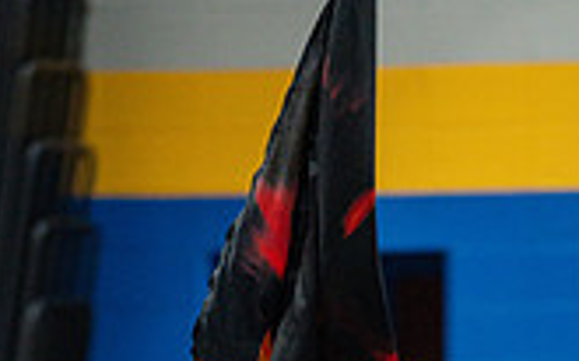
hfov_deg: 3.8
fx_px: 8755
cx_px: 365
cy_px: 718
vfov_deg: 2.4
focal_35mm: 555
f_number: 4
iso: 6400
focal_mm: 200
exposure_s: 1/500
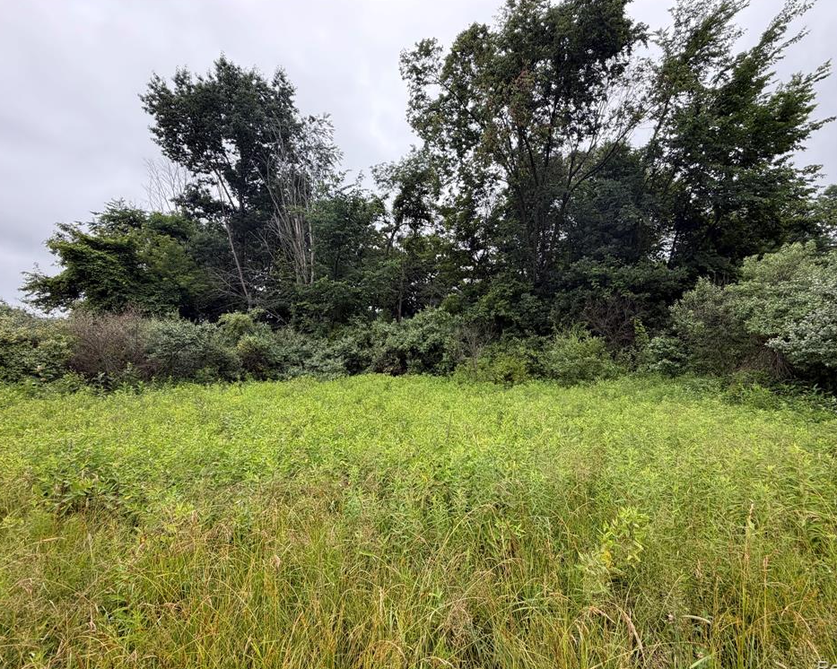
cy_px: 338
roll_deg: +0.7
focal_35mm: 15
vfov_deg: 84.0
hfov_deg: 96.6
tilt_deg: +3.6
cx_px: 449
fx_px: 372
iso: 50
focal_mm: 2.22
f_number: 2.2
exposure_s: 1/502
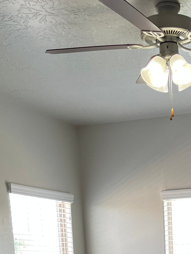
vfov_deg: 20.9
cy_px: 383
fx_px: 582
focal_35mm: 79
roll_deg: +1.9
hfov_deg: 18.2
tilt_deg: -12.4
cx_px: 194
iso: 125
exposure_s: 1/120
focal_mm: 5.1
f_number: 1.6
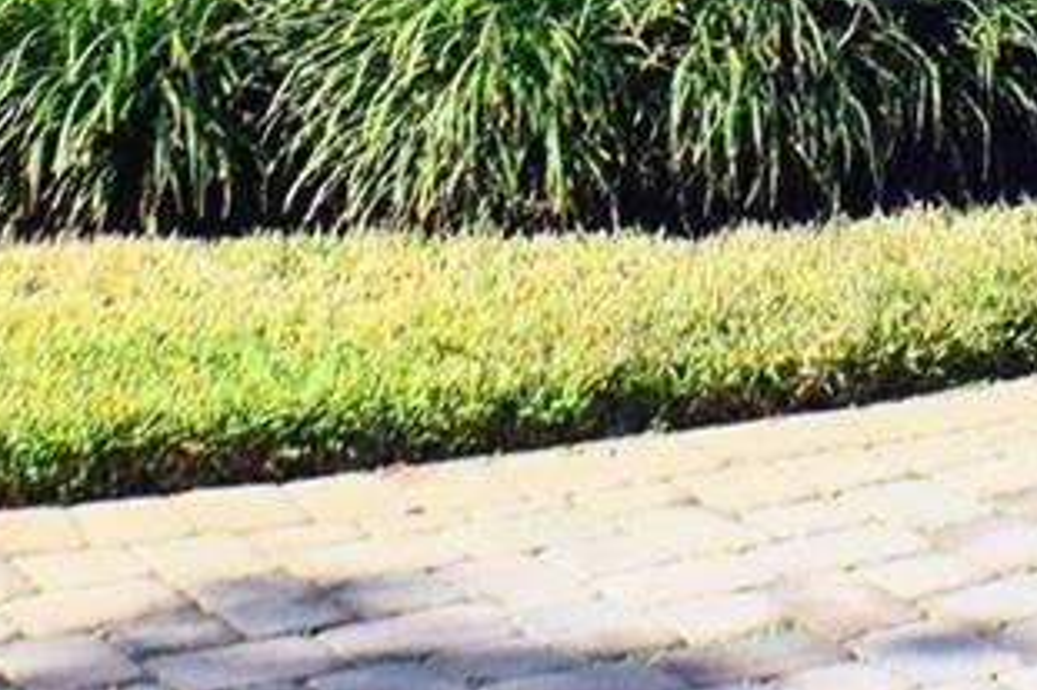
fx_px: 5326
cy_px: -993
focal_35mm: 185
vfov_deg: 7.0
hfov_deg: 10.9
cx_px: 1264
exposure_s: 1/320
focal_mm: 24
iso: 400
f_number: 11
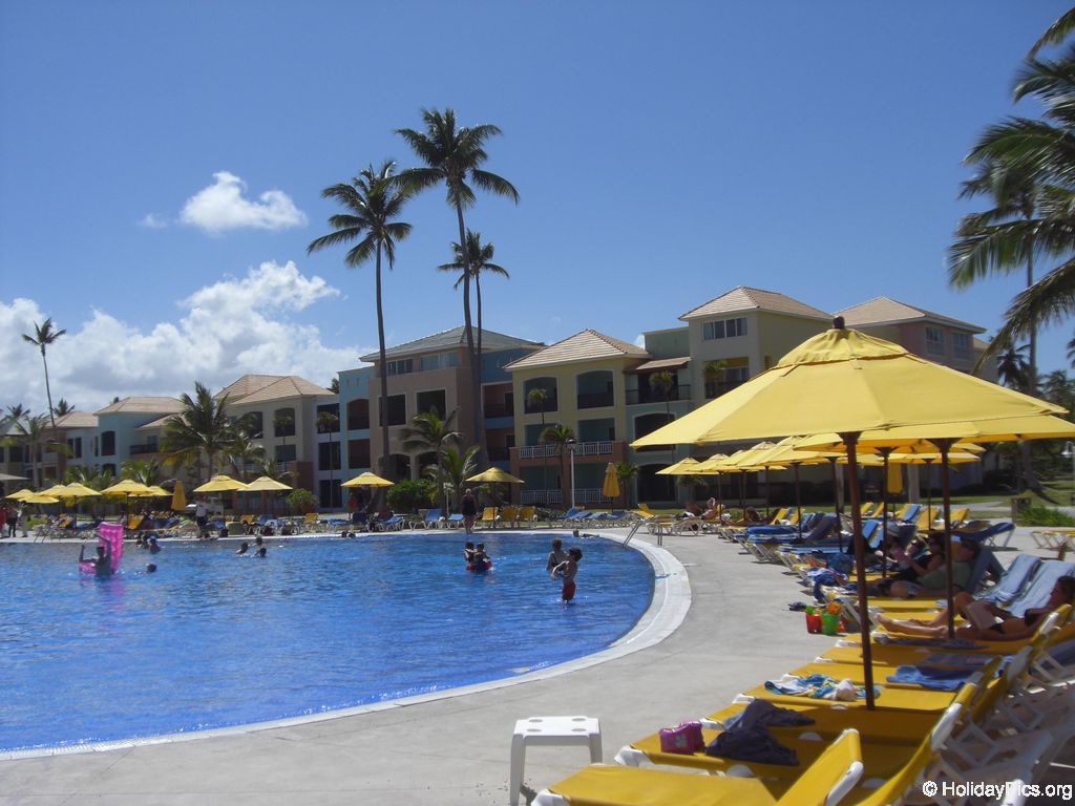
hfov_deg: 49.0
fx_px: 1180
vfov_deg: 37.7
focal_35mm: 38
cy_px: 403
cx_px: 538
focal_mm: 6.2
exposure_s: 1/320
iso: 64
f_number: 8
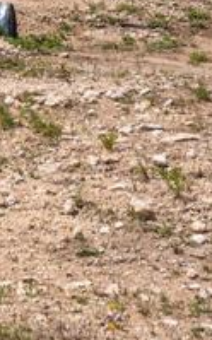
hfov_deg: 7.6
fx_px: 1510
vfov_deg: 12.1
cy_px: -221
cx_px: -275
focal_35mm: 163
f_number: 9
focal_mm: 31
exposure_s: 1/400
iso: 200
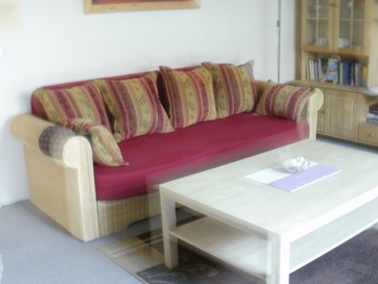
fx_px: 502
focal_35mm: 46
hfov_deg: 41.2
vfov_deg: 31.5
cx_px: 194
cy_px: 145
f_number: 4
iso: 400
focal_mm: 7.7
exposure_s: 1/2
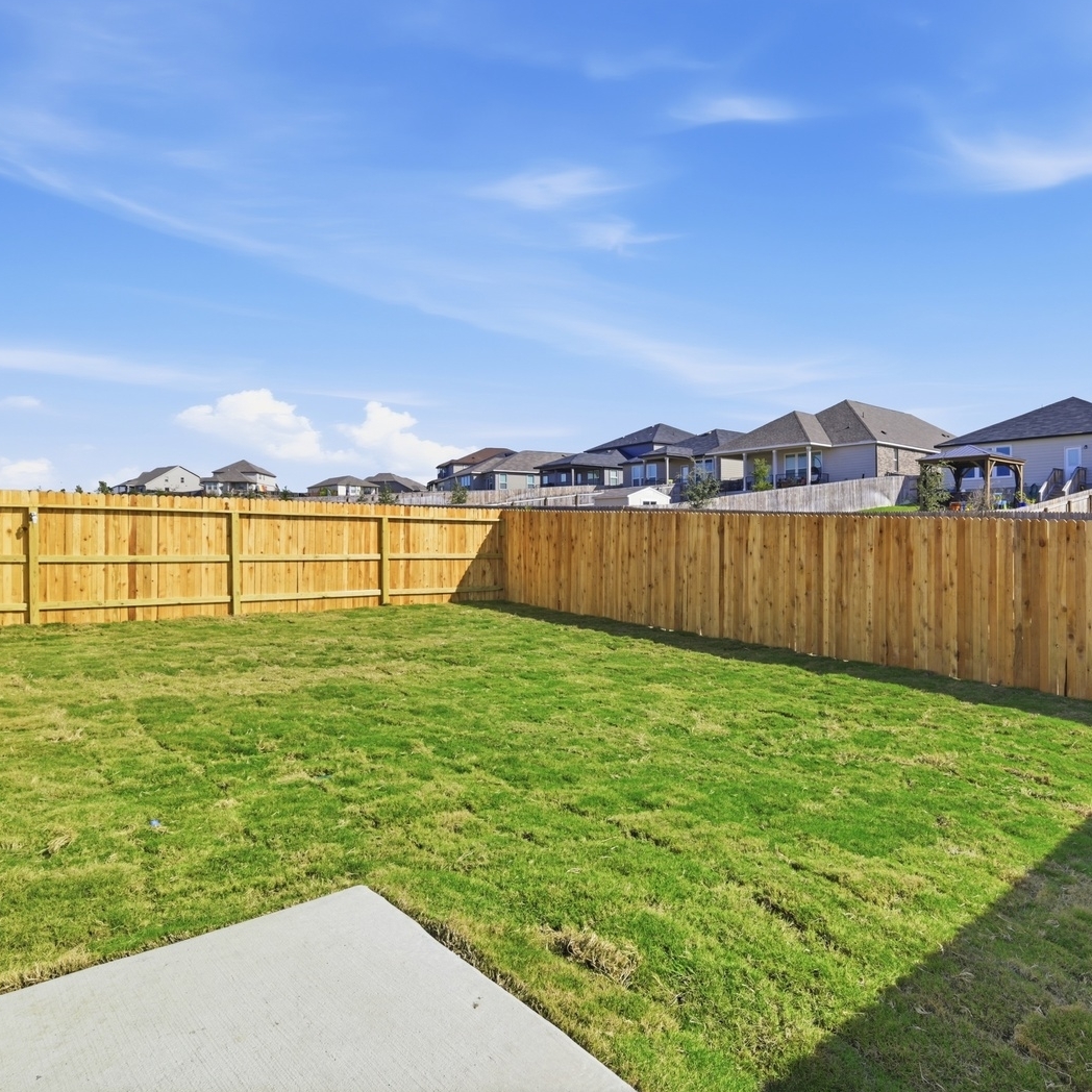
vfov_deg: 72.1
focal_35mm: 21
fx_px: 749
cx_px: 697
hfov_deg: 70.7
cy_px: 532
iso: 160
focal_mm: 16
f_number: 14
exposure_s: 1/800
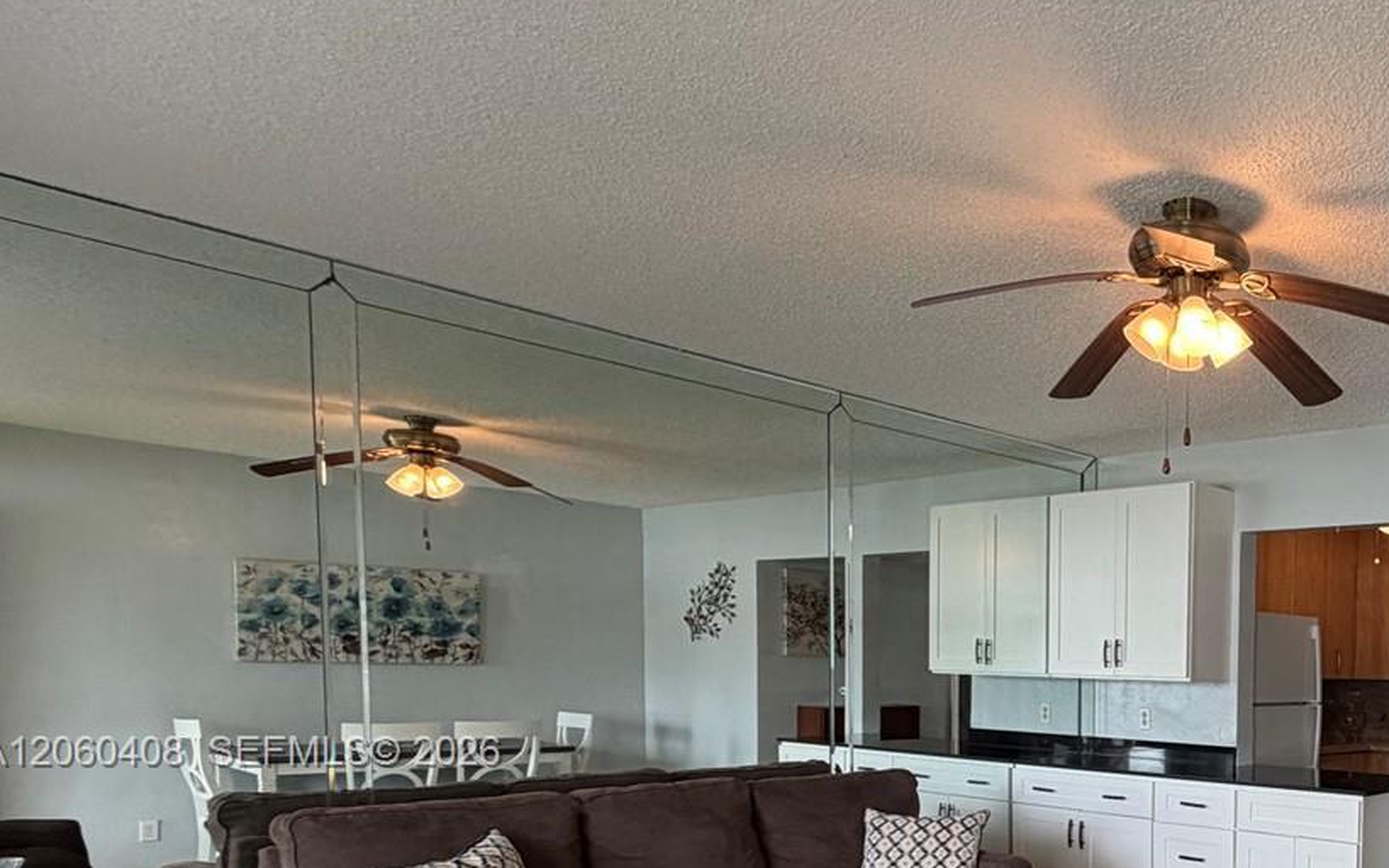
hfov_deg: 53.5
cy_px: 754
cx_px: 1330
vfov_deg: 40.4
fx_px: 1098
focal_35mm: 29
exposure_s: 1/120
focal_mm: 2.22
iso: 160
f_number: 2.2
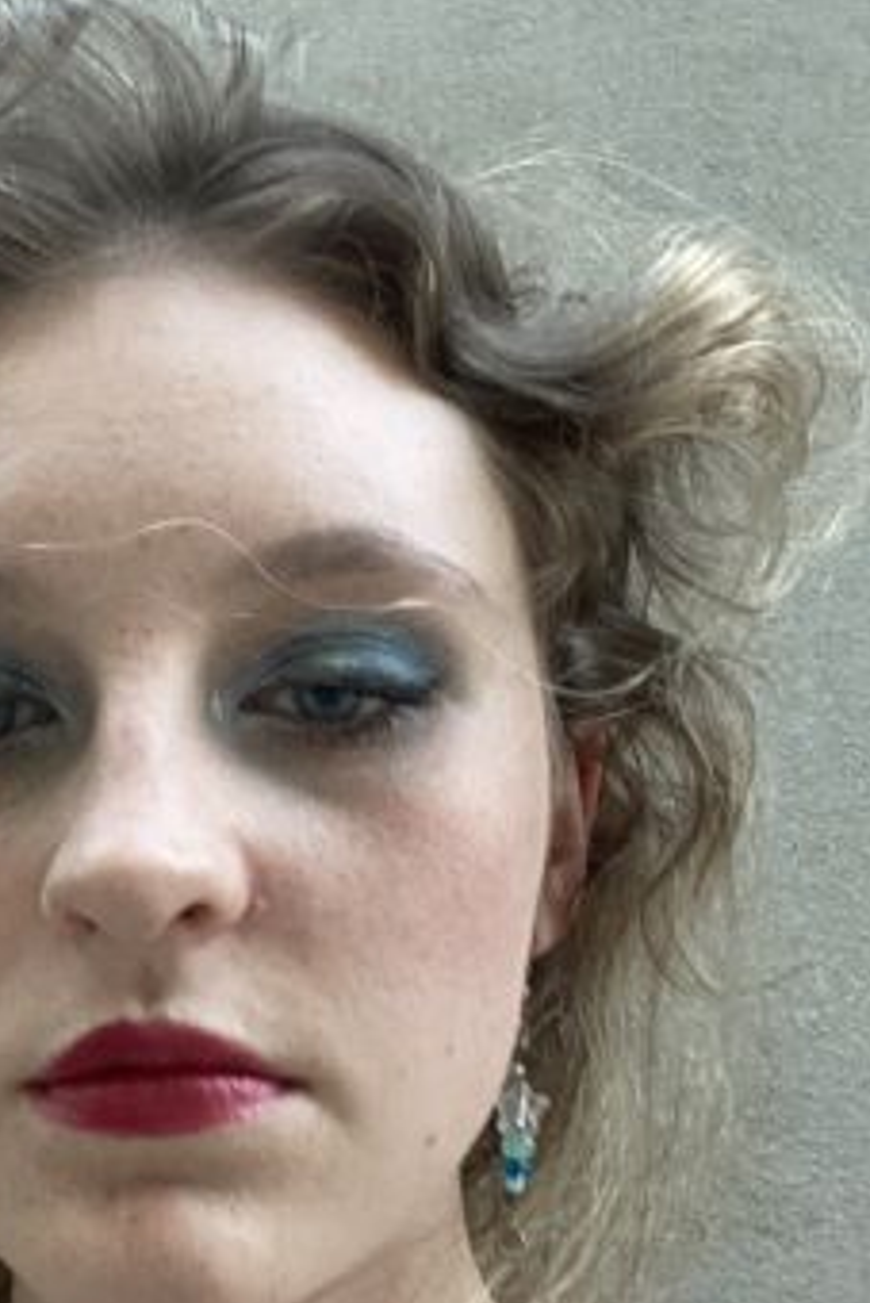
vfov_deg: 35.7
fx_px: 1992
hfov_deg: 24.3
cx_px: 203
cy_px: 920
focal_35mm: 55
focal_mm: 2.71
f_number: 2.2
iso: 160
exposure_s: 1/60
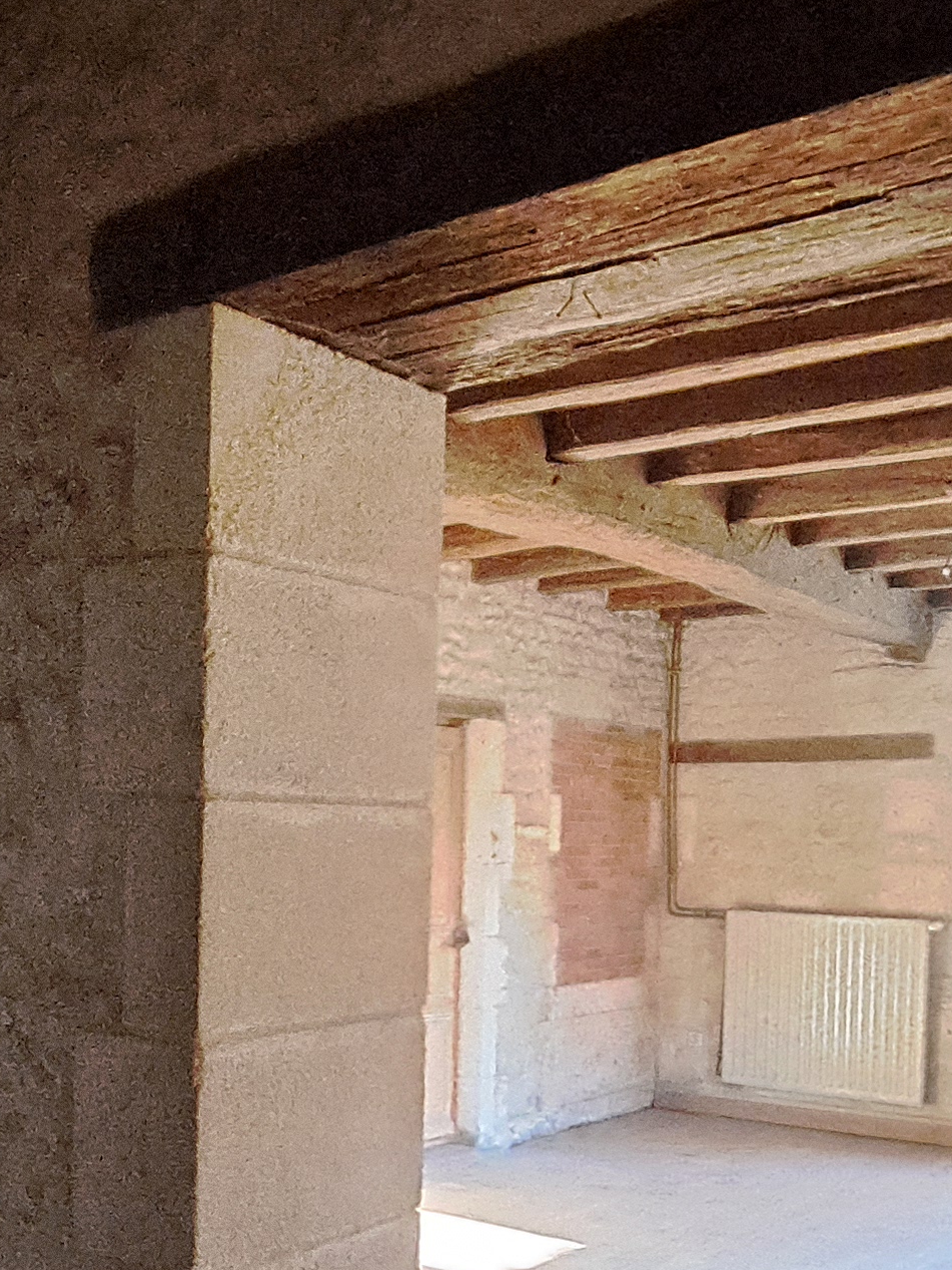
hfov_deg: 32.9
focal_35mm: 41
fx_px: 1503
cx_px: 50
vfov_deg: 44.7
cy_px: 906
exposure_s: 1/25
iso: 400
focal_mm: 1.74
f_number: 2.2
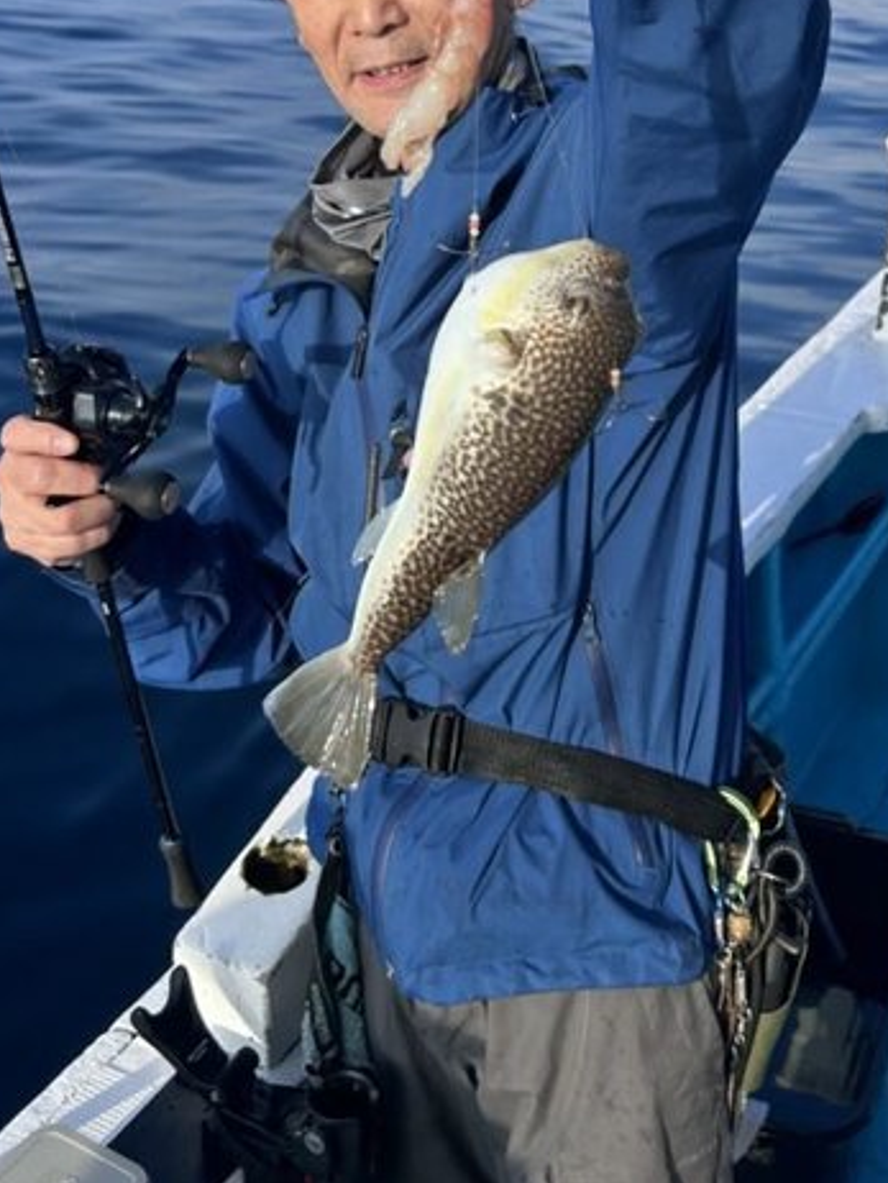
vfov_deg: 38.6
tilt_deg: -14.9
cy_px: 298
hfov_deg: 30.1
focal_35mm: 48
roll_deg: -5.4
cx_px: 591
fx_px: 1640
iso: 50
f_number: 1.5
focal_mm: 5.7
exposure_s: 1/2208
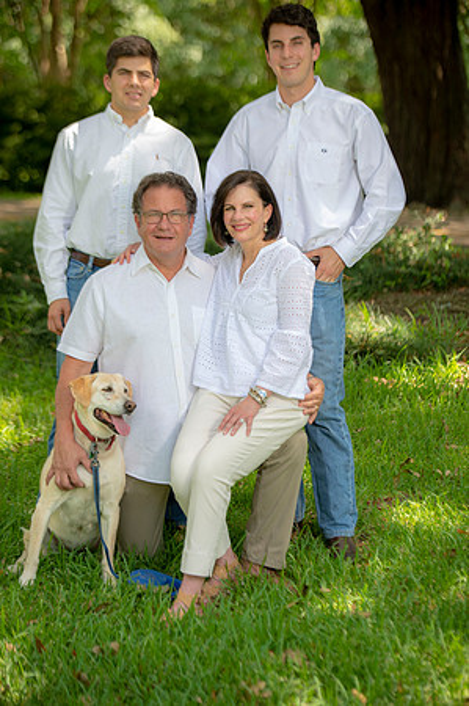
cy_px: 353
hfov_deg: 13.7
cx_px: 234
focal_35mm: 100
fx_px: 1959
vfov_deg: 20.4
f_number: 3.2
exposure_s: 1/200
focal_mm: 100
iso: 100
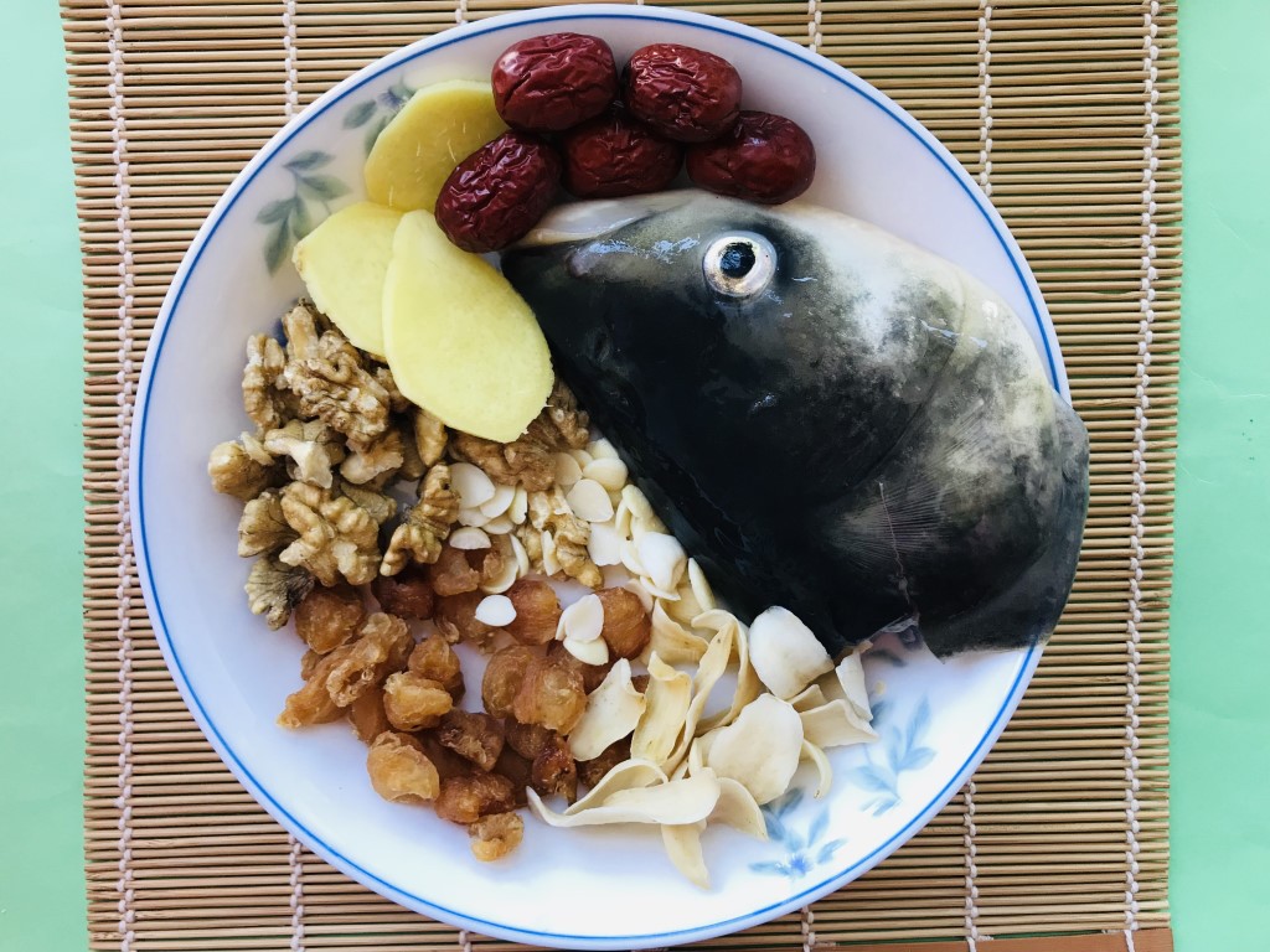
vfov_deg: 49.7
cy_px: 476
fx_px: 1027
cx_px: 635
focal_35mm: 28
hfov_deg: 63.4
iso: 20
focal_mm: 3.99
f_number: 1.8
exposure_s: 1/33
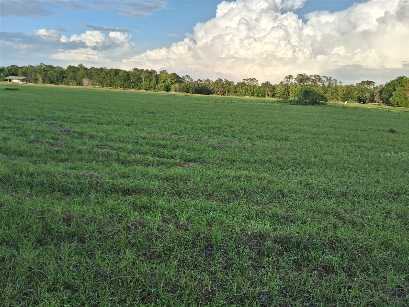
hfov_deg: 67.3
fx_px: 307
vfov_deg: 53.1
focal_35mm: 26
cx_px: 204
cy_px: 154
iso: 25
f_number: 1.8
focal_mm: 3.98
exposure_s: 1/236
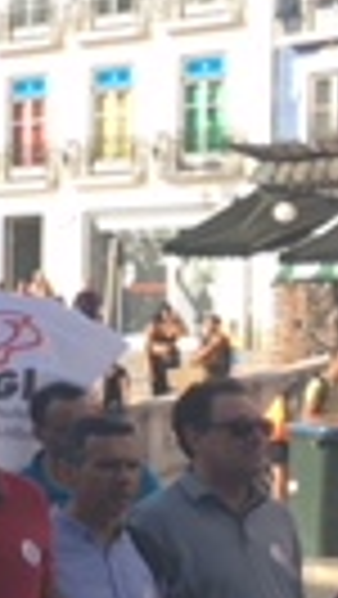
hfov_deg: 6.7
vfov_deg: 14.1
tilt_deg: -3.3
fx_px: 2417
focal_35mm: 152
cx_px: -879
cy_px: 382
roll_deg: +0.1
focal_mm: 4.15
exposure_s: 1/541
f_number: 2.2
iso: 25
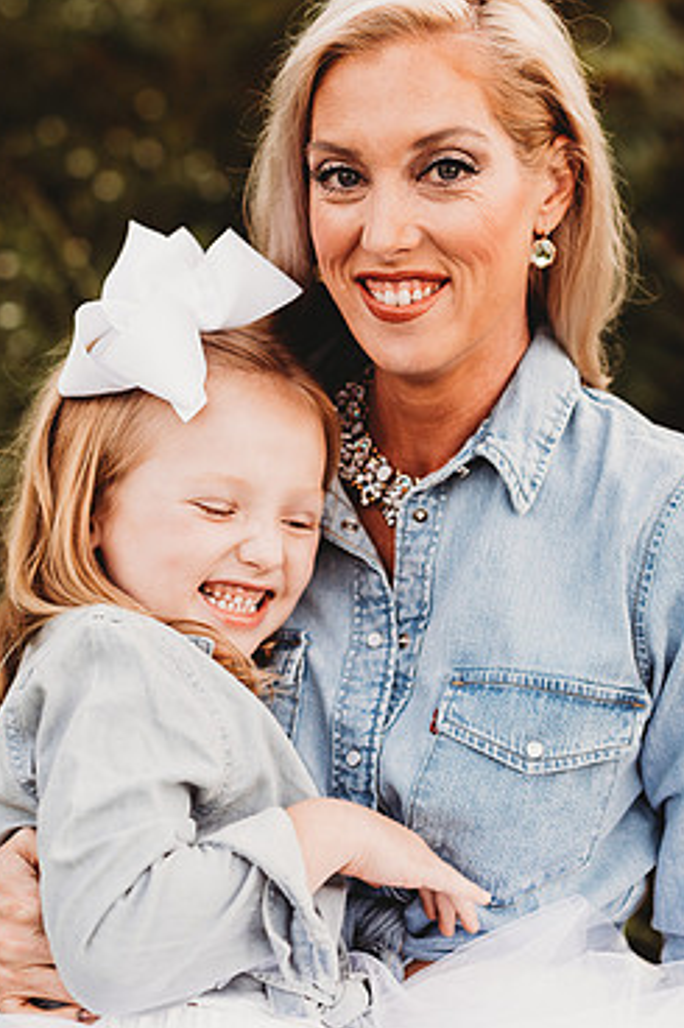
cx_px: 313
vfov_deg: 19.6
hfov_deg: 13.2
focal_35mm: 104
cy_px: 430
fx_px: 2967
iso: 125
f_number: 2.2
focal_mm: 85
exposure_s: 1/200
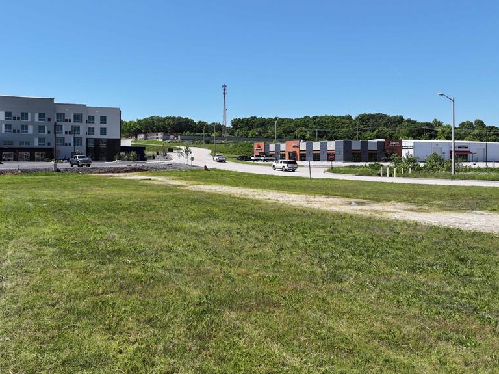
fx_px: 461
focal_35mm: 32
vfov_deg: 44.0
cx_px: 169
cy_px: 156
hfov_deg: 55.7
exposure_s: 1/2000
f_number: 2.8
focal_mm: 12.29
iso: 100
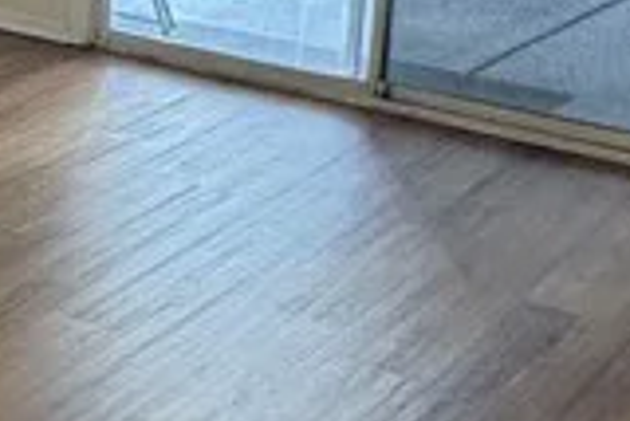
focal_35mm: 93
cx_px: -224
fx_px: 1629
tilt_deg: -15.5
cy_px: -4
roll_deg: +1.6
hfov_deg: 19.8
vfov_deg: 14.5
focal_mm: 2.22
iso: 200
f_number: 2.2
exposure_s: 1/120
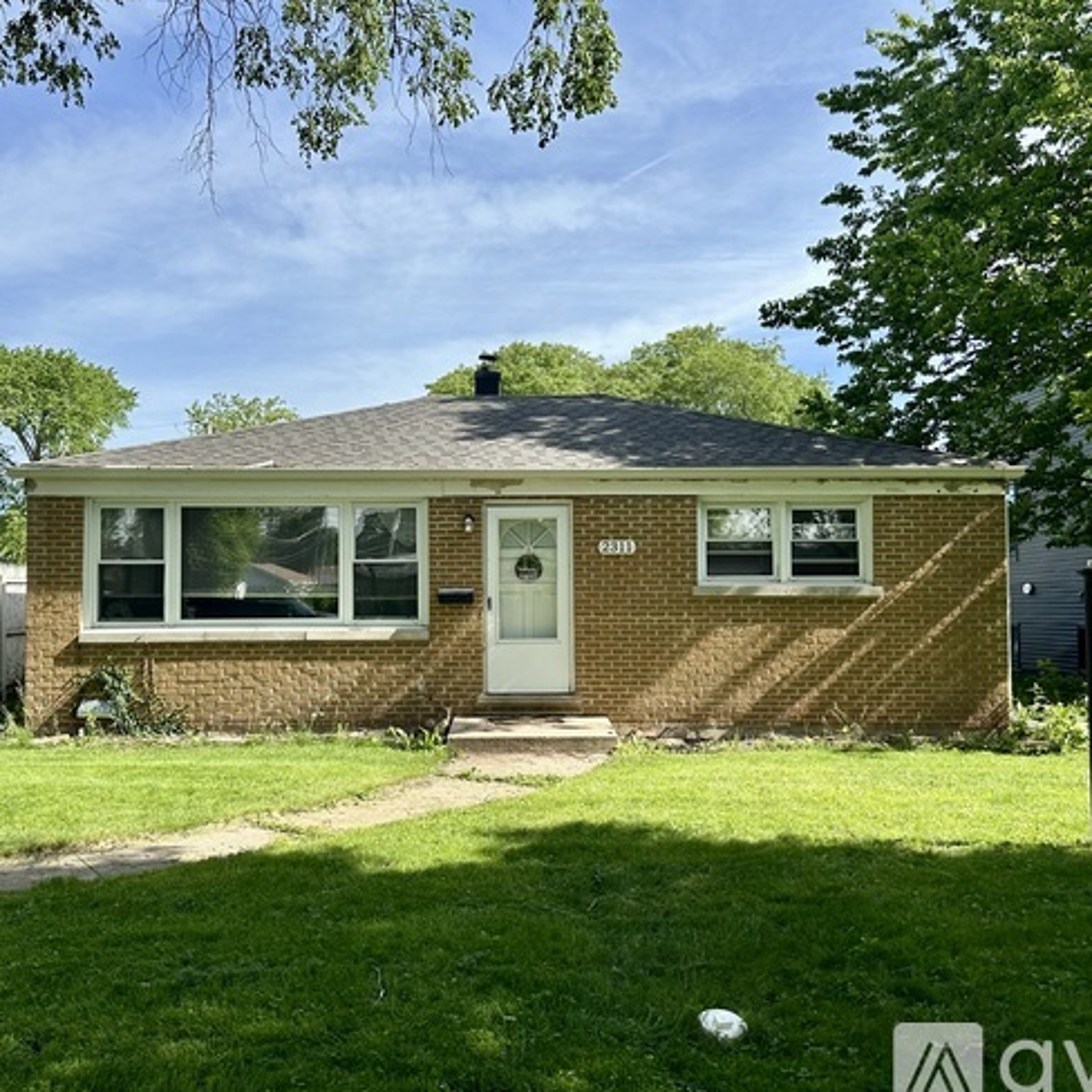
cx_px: 509
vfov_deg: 55.6
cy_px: 553
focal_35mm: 29
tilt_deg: +1.8
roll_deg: -0.5
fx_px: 1035
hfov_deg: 55.6
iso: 80
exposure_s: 1/3597
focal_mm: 6.86
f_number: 1.78
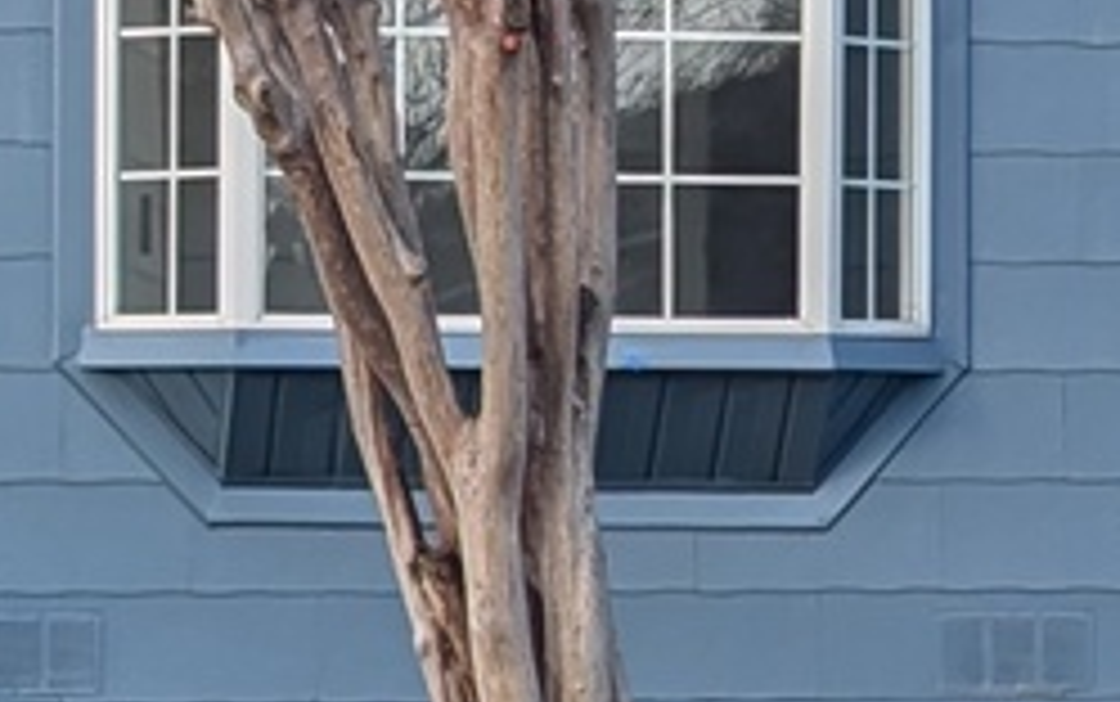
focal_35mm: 293
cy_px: 540
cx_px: 1340
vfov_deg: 4.5
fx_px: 8949
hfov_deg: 7.1
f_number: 1.85
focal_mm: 6.81
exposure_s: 1/406
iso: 41
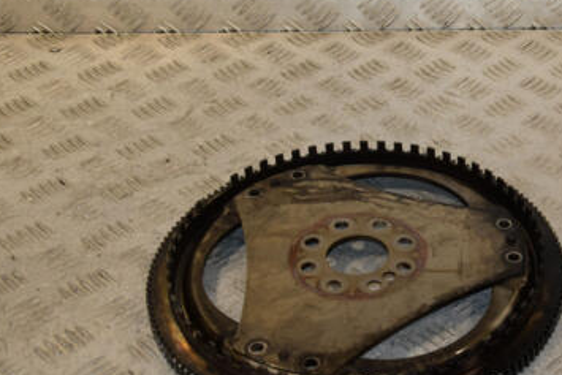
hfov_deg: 26.1
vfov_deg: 18.0
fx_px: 1187
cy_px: 191
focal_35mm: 76
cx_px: 451
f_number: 7.1
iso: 800
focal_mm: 30
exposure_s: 1/200
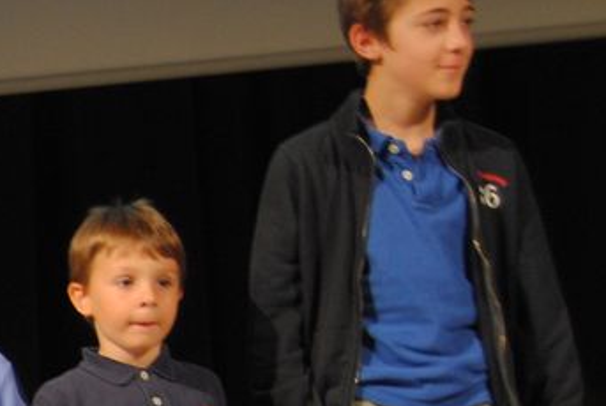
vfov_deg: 7.0
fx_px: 3305
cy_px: 462
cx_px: -691
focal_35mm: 196
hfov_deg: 9.6
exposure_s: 1/30
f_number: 4
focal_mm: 28
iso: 280
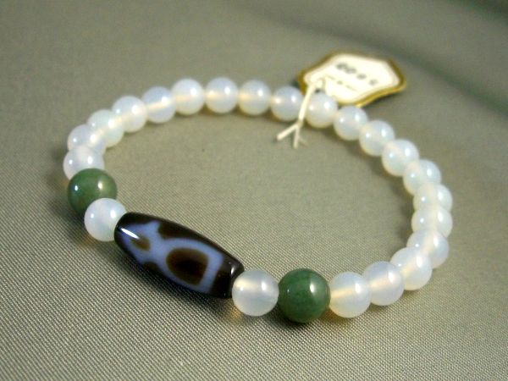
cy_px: 190
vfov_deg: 37.7
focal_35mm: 38
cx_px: 254
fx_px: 558
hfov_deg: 49.0
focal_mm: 7.9
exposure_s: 1/80
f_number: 2.8
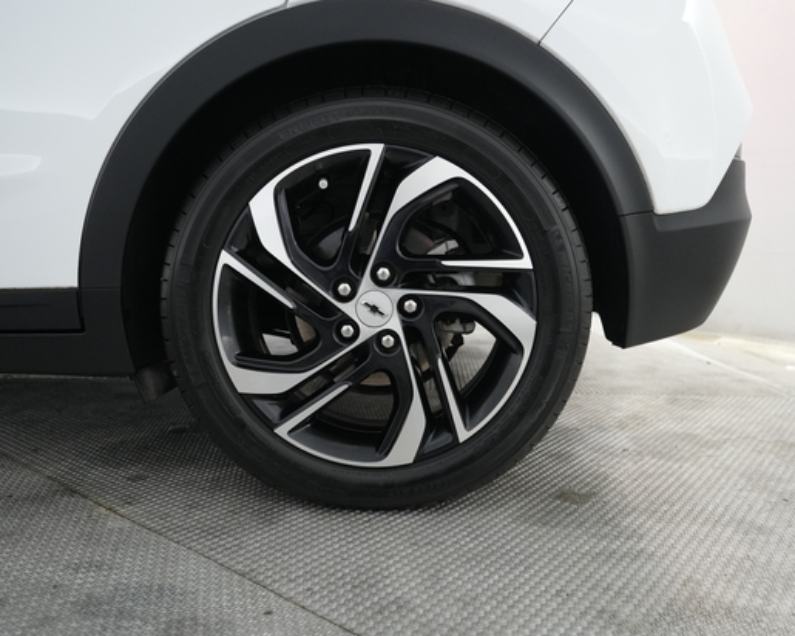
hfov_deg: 62.2
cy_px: 310
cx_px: 395
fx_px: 659
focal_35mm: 28
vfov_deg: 51.5
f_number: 2.8
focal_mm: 24
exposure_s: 1/160
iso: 2500
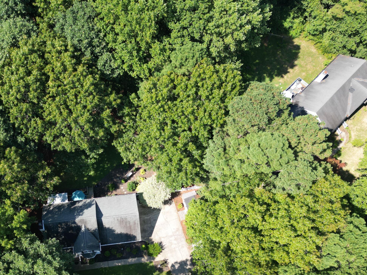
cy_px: 198
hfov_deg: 49.5
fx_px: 392
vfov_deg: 37.9
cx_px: 129
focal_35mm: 37
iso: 100
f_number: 1.7
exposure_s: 1/800
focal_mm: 6.72
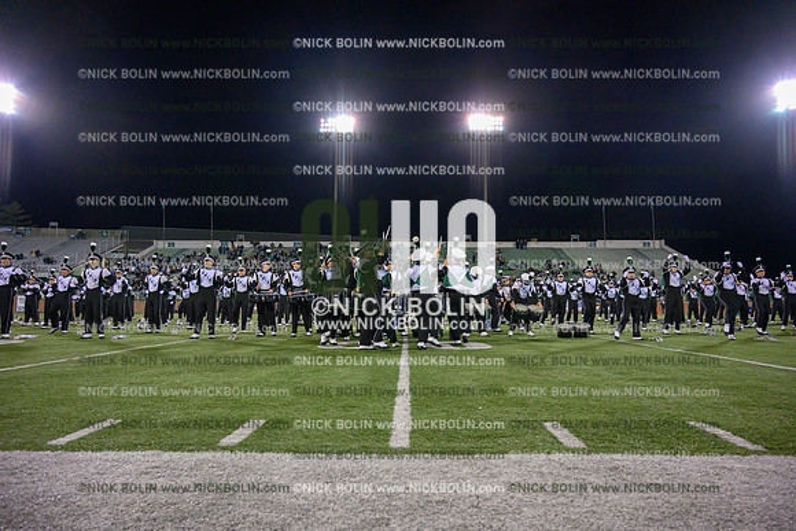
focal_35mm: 24
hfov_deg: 73.7
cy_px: 266
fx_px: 531
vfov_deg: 53.2
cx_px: 398
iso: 5000
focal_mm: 24
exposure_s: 1/1000
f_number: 4
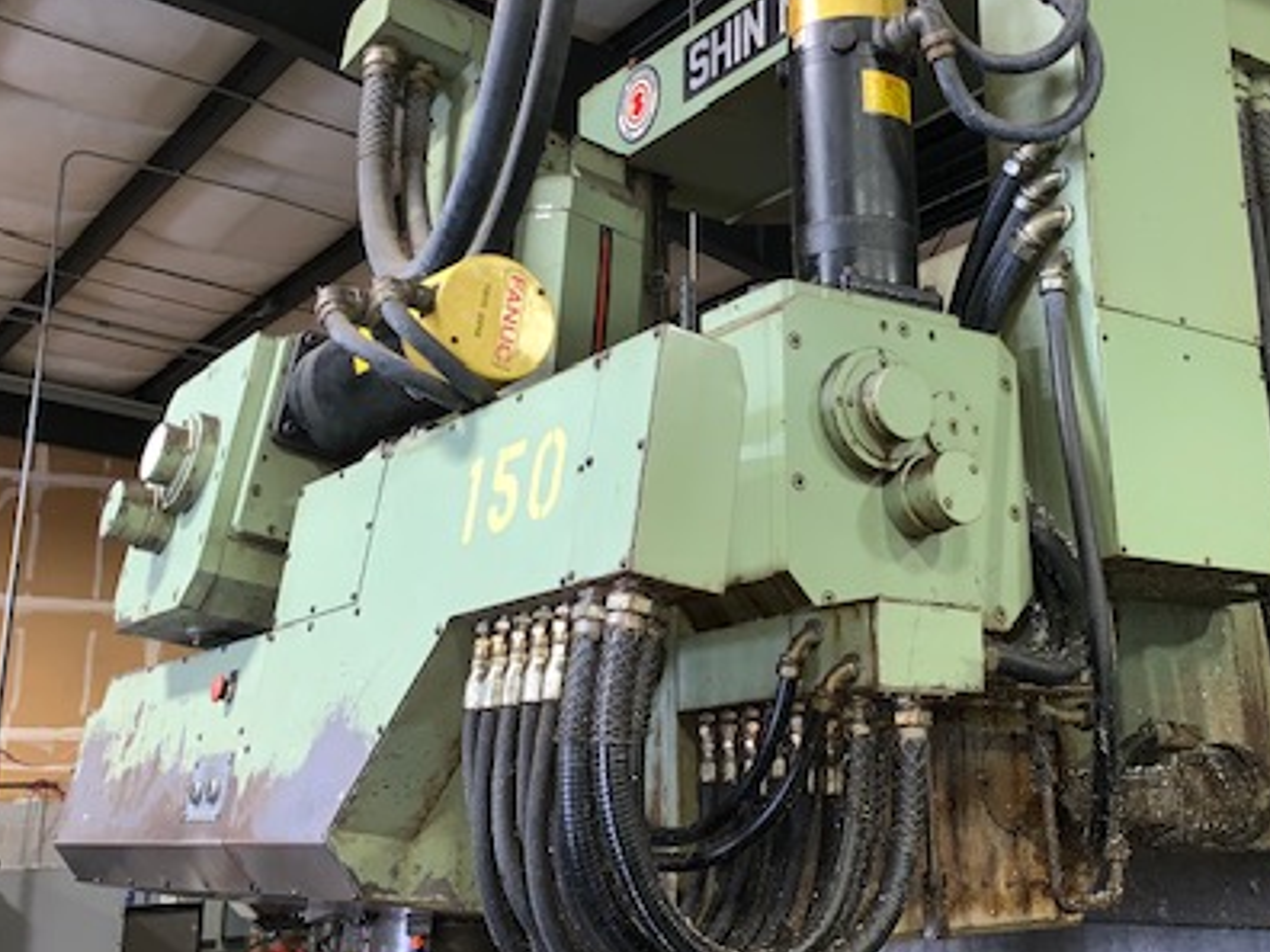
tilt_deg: +16.8
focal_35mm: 42
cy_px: 365
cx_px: 802
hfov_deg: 44.4
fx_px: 1541
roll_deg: +2.1
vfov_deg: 34.2
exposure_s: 1/10
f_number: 1.8
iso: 80
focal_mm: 4.25
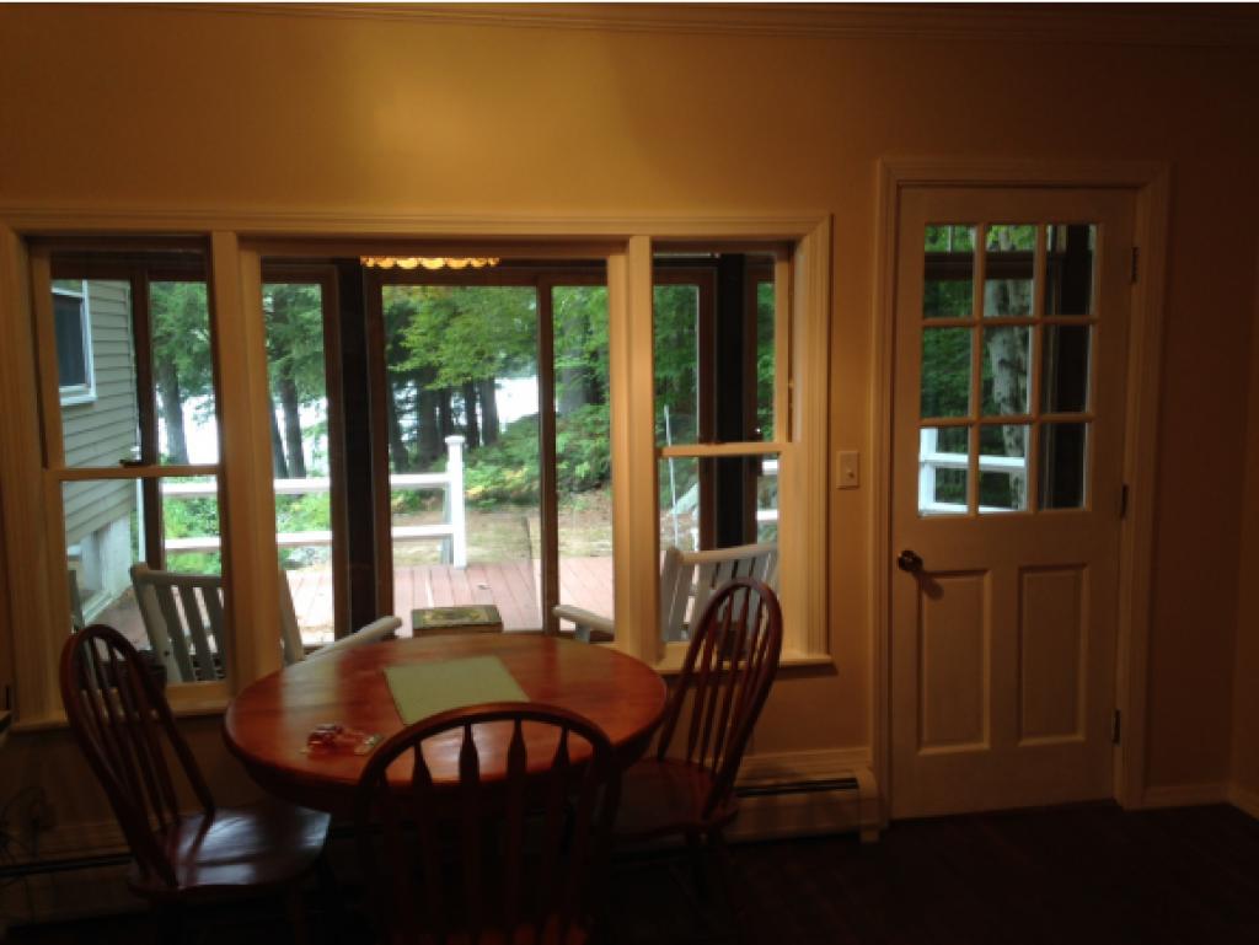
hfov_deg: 55.3
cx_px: 630
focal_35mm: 33
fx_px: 1201
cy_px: 472
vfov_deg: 43.0
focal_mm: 4.12
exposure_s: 1/24
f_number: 2.4
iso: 50
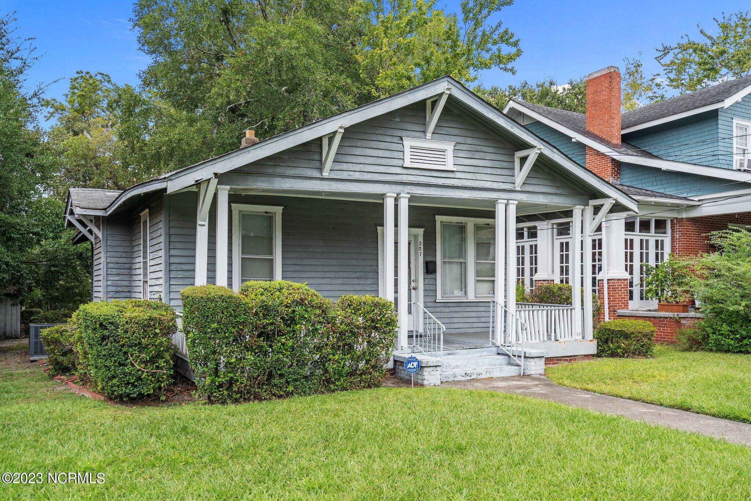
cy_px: 250
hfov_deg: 61.9
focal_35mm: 30
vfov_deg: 43.6
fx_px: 626
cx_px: 376
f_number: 4
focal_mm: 30
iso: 100
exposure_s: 1/320
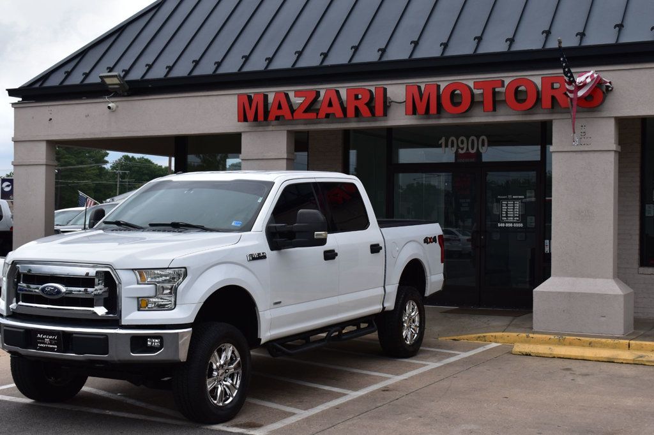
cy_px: 218
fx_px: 953
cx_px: 327
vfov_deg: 25.7
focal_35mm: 52
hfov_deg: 37.9
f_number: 11
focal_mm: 35
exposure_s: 1/500
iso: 360
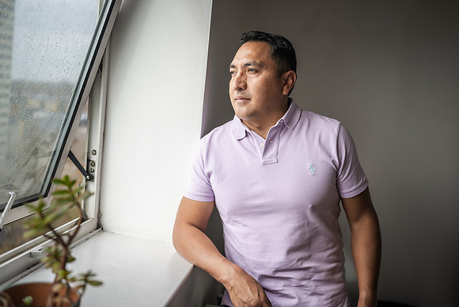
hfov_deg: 51.3
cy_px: 143
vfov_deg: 35.5
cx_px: 246
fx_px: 478
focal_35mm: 37
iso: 280
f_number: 2
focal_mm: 35
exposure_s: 1/2000
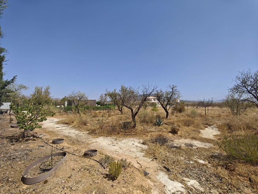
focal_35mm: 14
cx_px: 129
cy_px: 97
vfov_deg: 85.8
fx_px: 104
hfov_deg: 102.0
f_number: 2.2
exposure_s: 1/586
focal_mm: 2.16
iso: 50
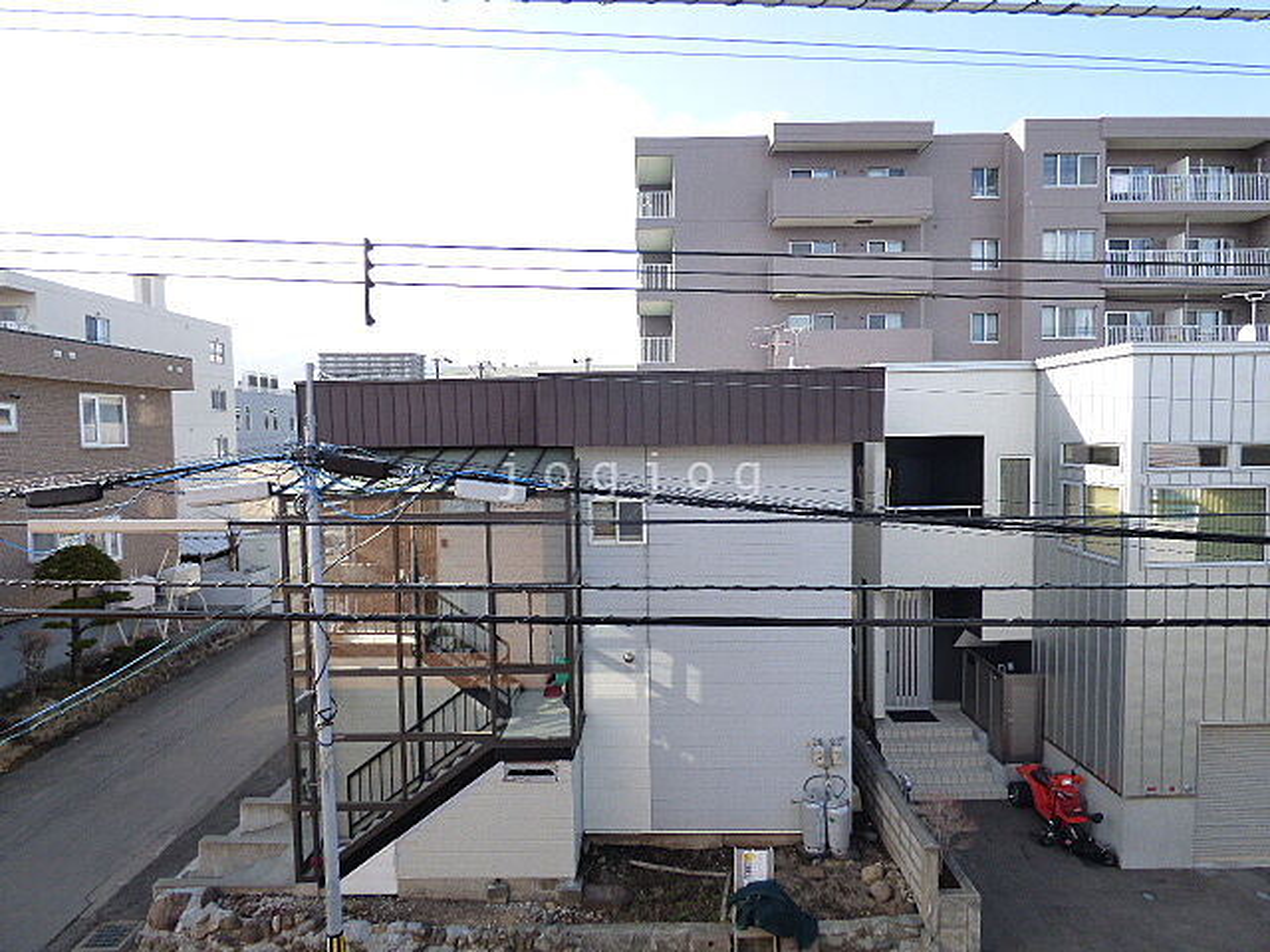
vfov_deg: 66.0
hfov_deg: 81.7
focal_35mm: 20
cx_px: 635
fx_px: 734
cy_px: 476
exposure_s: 1/800
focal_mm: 3.58
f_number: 3.2
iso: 200
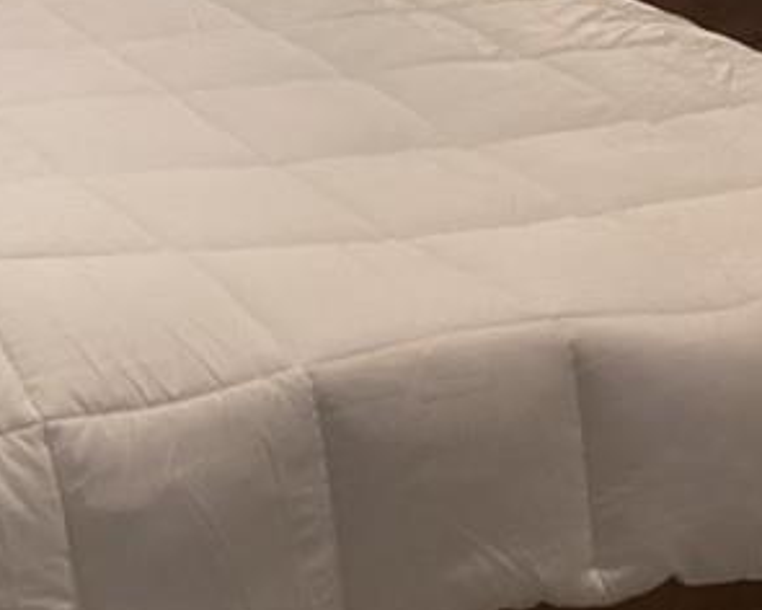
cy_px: 215
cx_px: -101
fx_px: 2368
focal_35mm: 105
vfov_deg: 14.6
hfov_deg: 17.6
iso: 250
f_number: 2.4
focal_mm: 3.3
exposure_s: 1/60
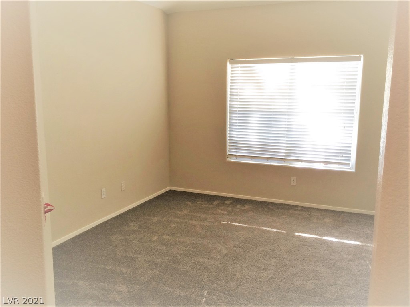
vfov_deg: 48.2
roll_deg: +1.3
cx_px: 205
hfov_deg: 61.7
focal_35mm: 29
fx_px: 343
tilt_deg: -11.5
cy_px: 154
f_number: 2.2
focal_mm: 4.15
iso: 40
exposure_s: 1/30
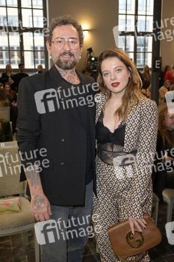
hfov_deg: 35.0
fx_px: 276
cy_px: 131
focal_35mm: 38
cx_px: 87
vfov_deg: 50.7
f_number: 5.6
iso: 1000
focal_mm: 38
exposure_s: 1/80
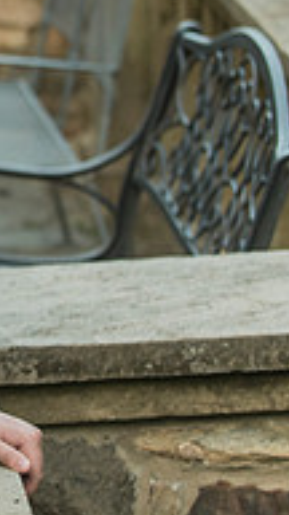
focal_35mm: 250
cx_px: -227
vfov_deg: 8.6
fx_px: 3406
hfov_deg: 4.8
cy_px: 90
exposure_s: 1/640
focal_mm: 75
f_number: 3.2
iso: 800
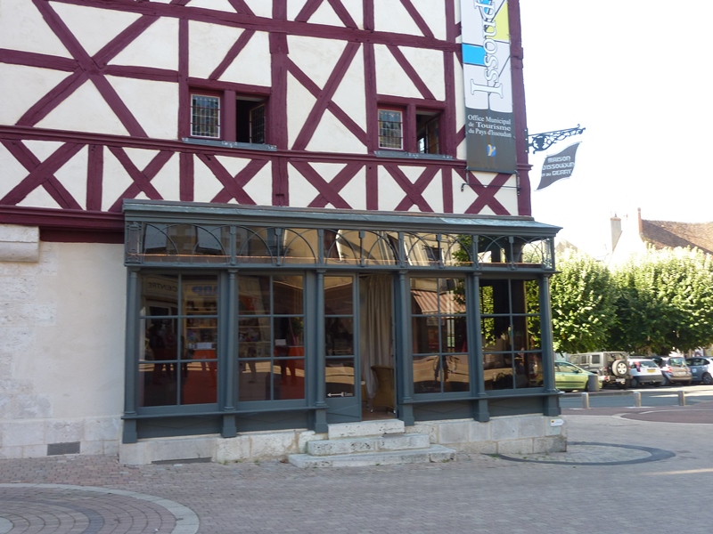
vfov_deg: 44.2
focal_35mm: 32
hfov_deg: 56.8
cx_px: 356
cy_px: 267
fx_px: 659
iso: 80
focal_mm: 5.3
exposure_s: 1/80
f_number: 3.5
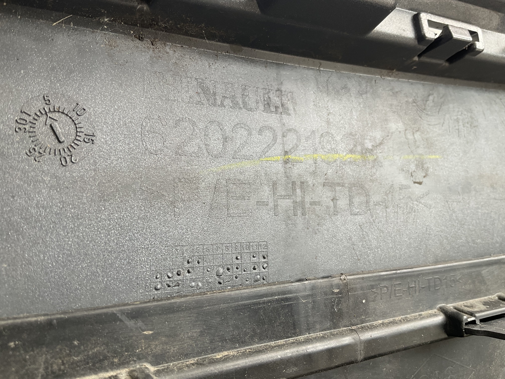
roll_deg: +1.7
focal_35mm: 29
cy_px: 190
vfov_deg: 48.2
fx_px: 423
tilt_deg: +4.1
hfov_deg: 61.7
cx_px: 252
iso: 32
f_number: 1.8
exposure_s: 1/100
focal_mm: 3
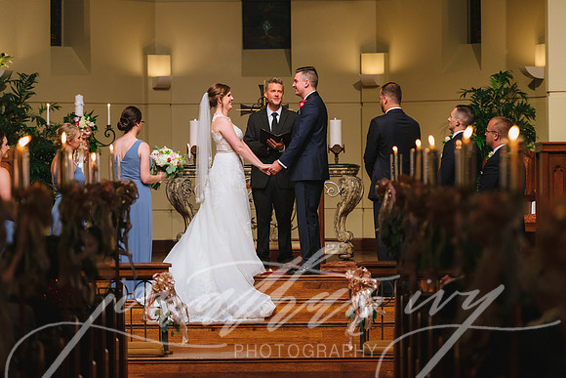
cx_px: 283
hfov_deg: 13.7
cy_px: 189
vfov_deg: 9.2
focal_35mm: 150
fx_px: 2359
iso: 1600
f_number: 2.8
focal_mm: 150
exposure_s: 1/200
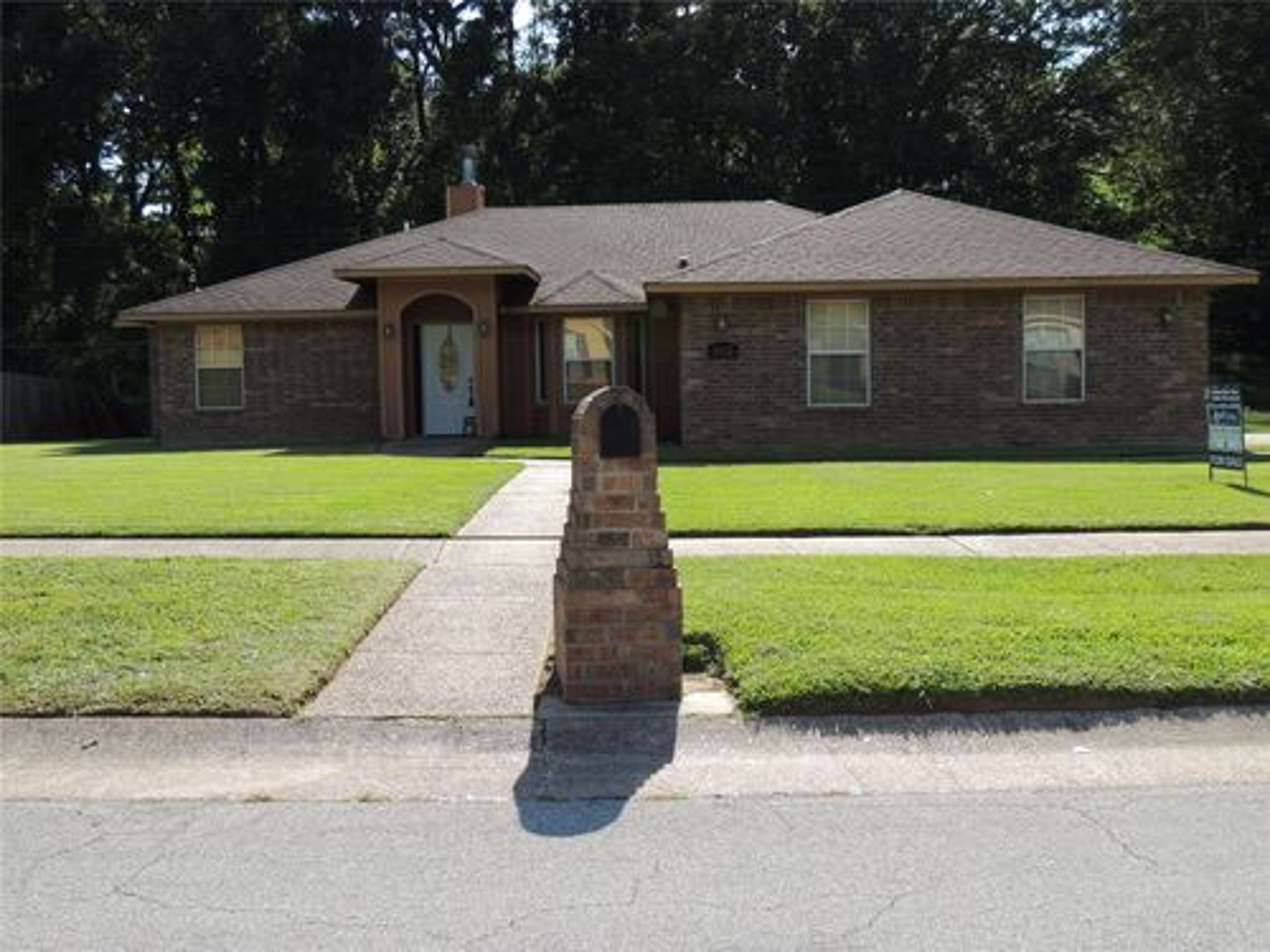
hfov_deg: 46.8
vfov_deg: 36.0
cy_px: 476
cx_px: 635
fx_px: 1468
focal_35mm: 40
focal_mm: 7.1
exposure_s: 1/640
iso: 100
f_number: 3.3
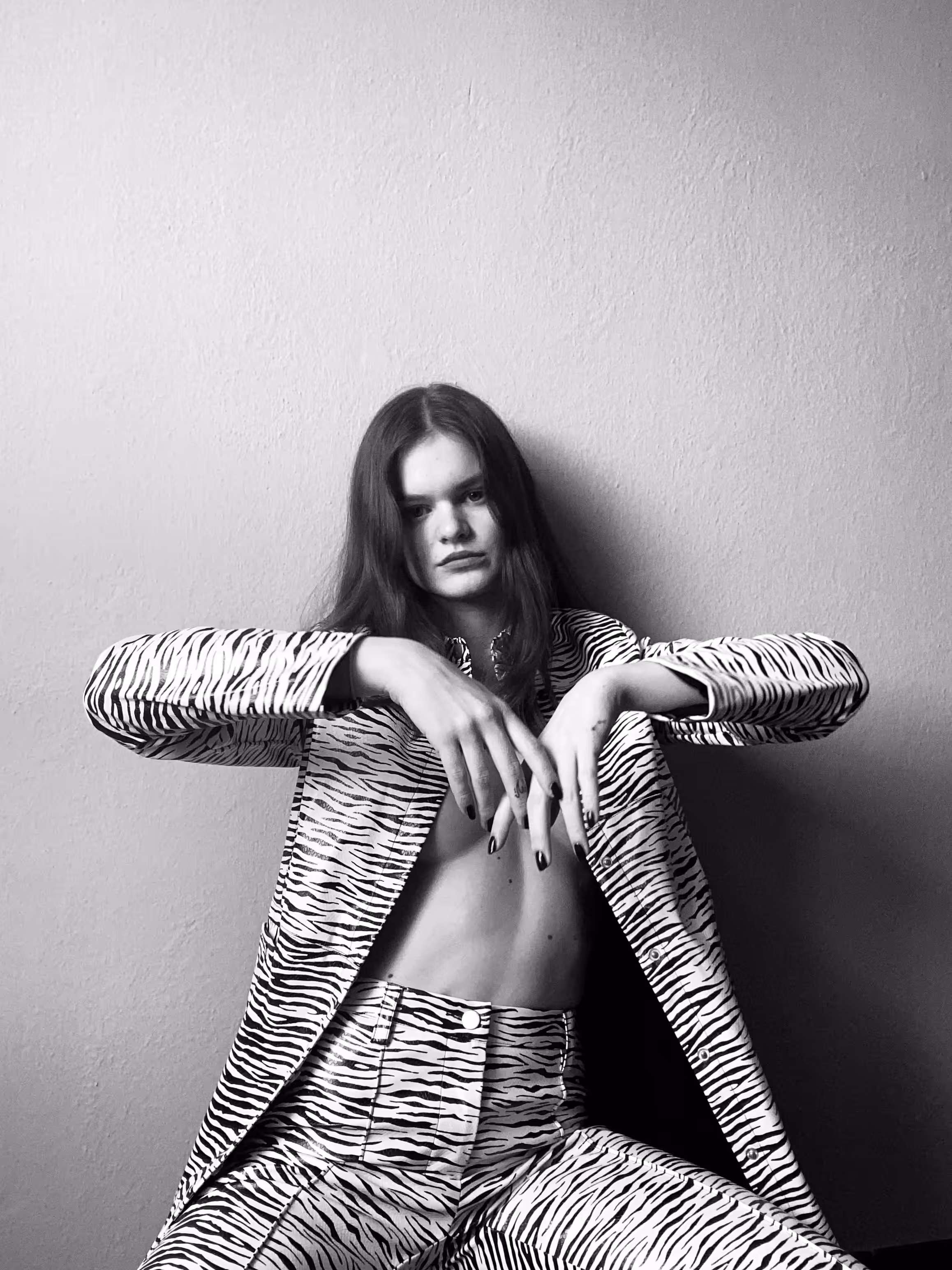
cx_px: 476
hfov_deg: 46.8
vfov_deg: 60.0
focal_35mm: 30
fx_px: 1100
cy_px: 635
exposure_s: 1/60
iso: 125
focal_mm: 2.71
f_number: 2.2
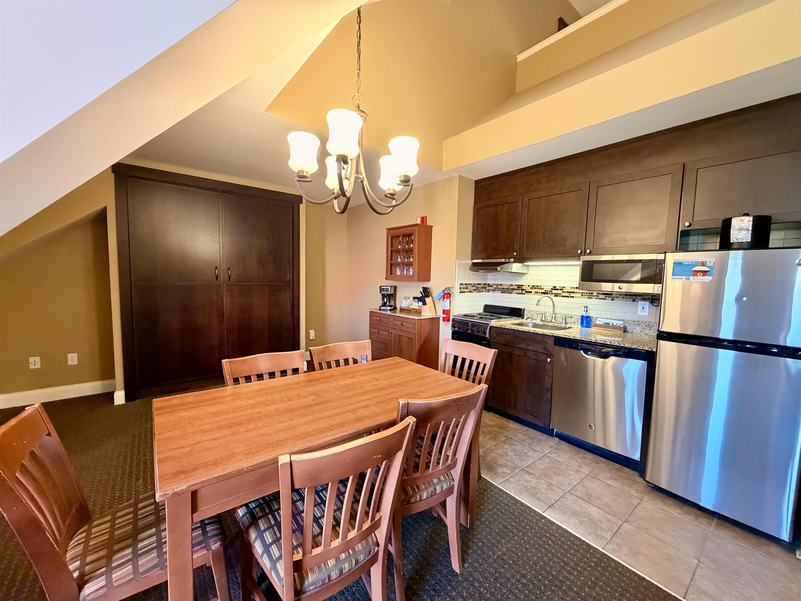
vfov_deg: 85.7
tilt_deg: -5.3
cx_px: 400
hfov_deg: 102.1
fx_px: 324
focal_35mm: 14
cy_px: 300
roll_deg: -0.8
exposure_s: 1/60
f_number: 2.2
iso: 640
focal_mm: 2.22
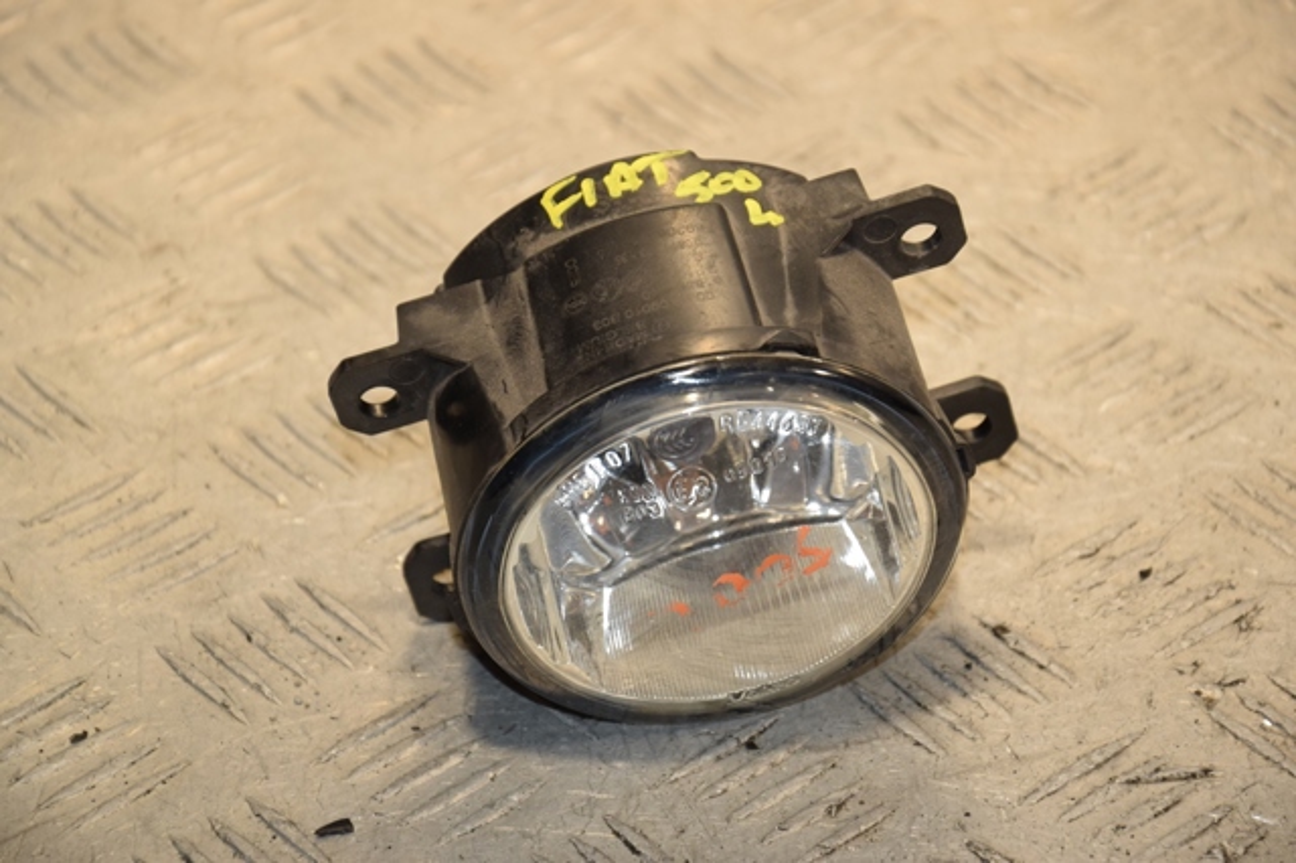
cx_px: 648
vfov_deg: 8.7
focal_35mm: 158
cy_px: 432
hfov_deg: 13.0
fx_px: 5667
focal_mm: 105
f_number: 7.1
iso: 800
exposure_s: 1/200
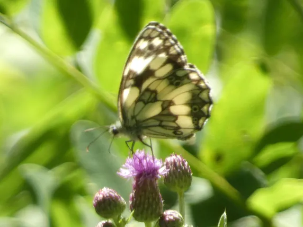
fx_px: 10504
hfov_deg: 1.7
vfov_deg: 1.2
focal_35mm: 1200
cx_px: 152
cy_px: 114
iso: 200
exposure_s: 1/125
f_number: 5.9
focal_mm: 215
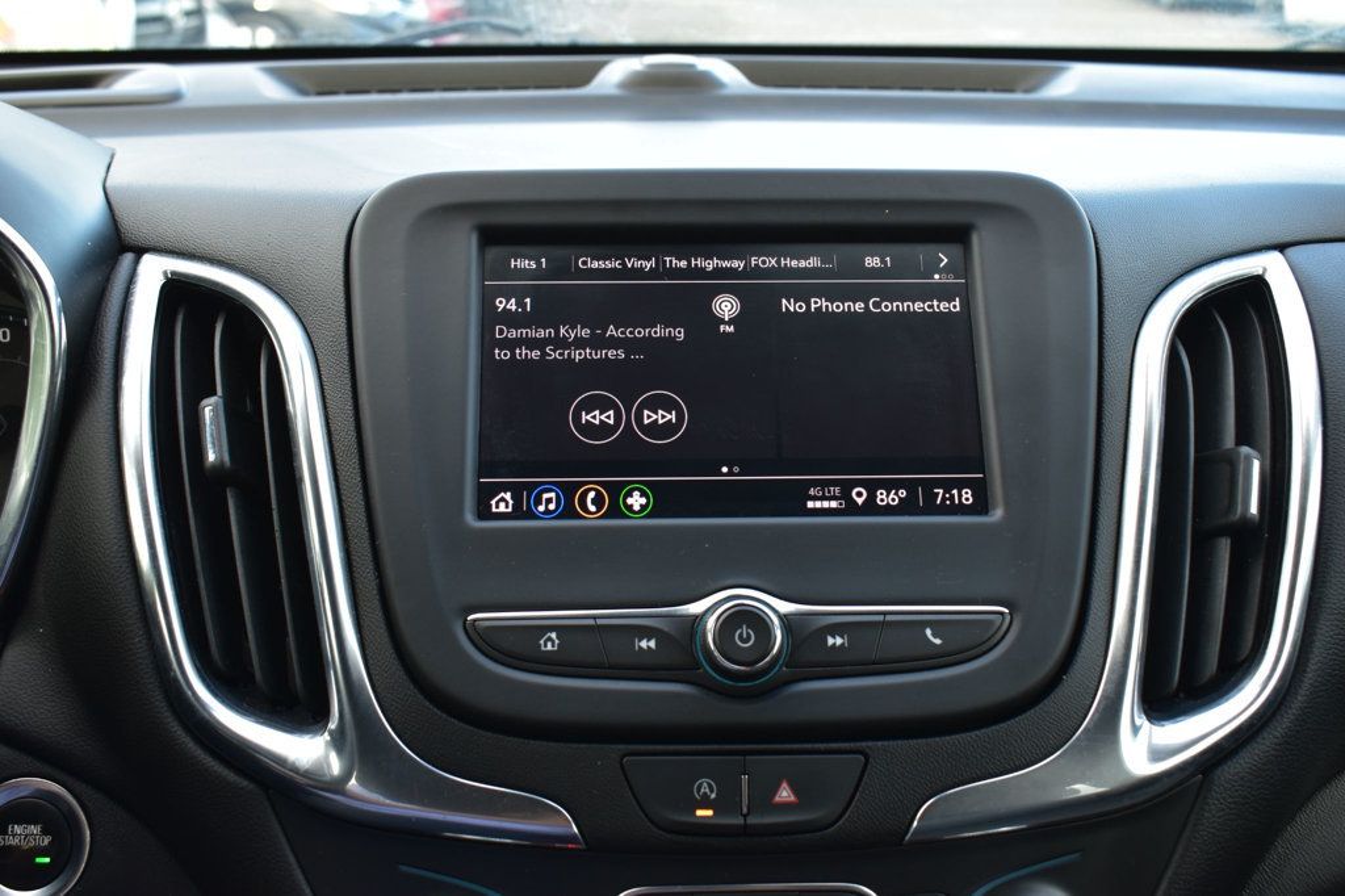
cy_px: 448
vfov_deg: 34.2
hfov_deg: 49.6
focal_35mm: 39
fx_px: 1457
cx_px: 672
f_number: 7.1
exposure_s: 1/40
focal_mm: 26
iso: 400
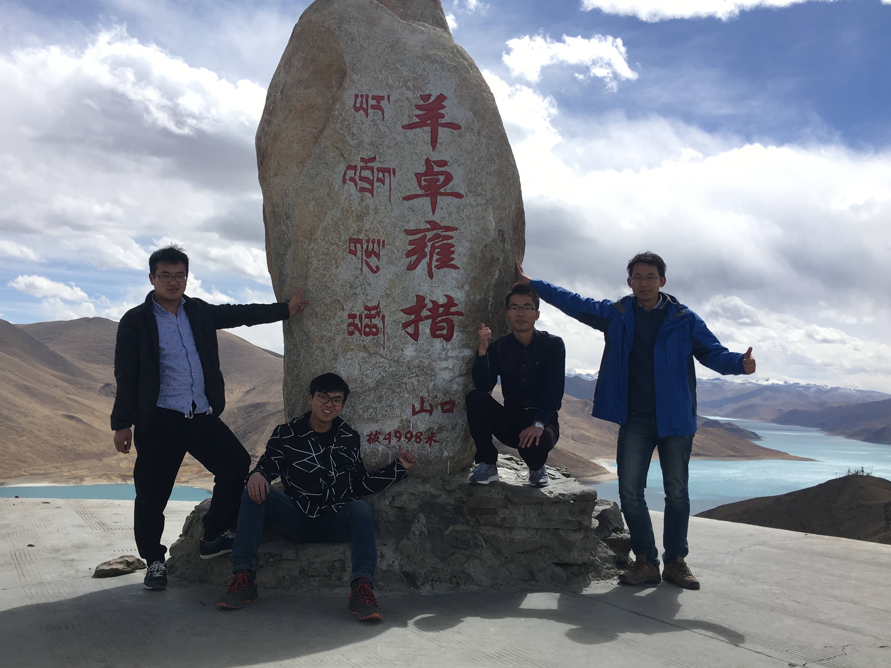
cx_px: 411
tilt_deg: +5.0
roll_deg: -2.2
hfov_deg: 53.9
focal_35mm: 34
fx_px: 875
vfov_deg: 41.8
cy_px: 324
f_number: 2.2
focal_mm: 4.15
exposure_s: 1/1672
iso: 25
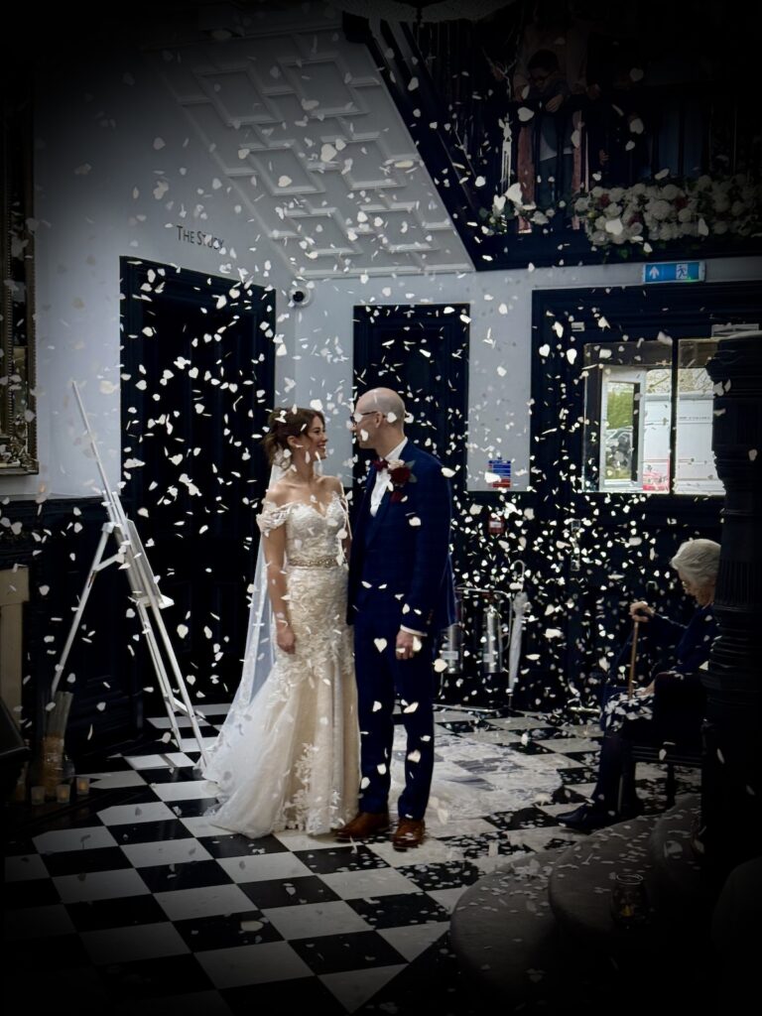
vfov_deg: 39.7
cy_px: 508
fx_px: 1409
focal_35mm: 48
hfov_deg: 30.3
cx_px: 381
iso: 200
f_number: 1.78
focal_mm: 6.76
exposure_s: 1/50
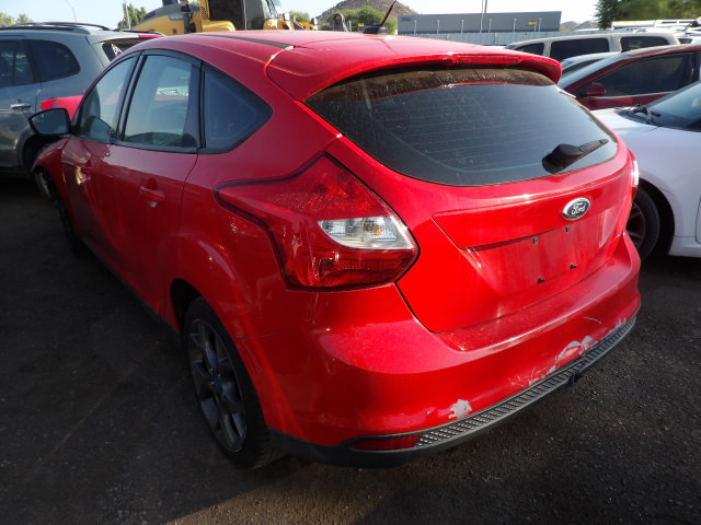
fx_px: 486
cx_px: 350
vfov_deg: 56.8
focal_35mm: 24
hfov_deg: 71.6
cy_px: 262
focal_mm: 4.3
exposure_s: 1/537
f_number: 3.2
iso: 100
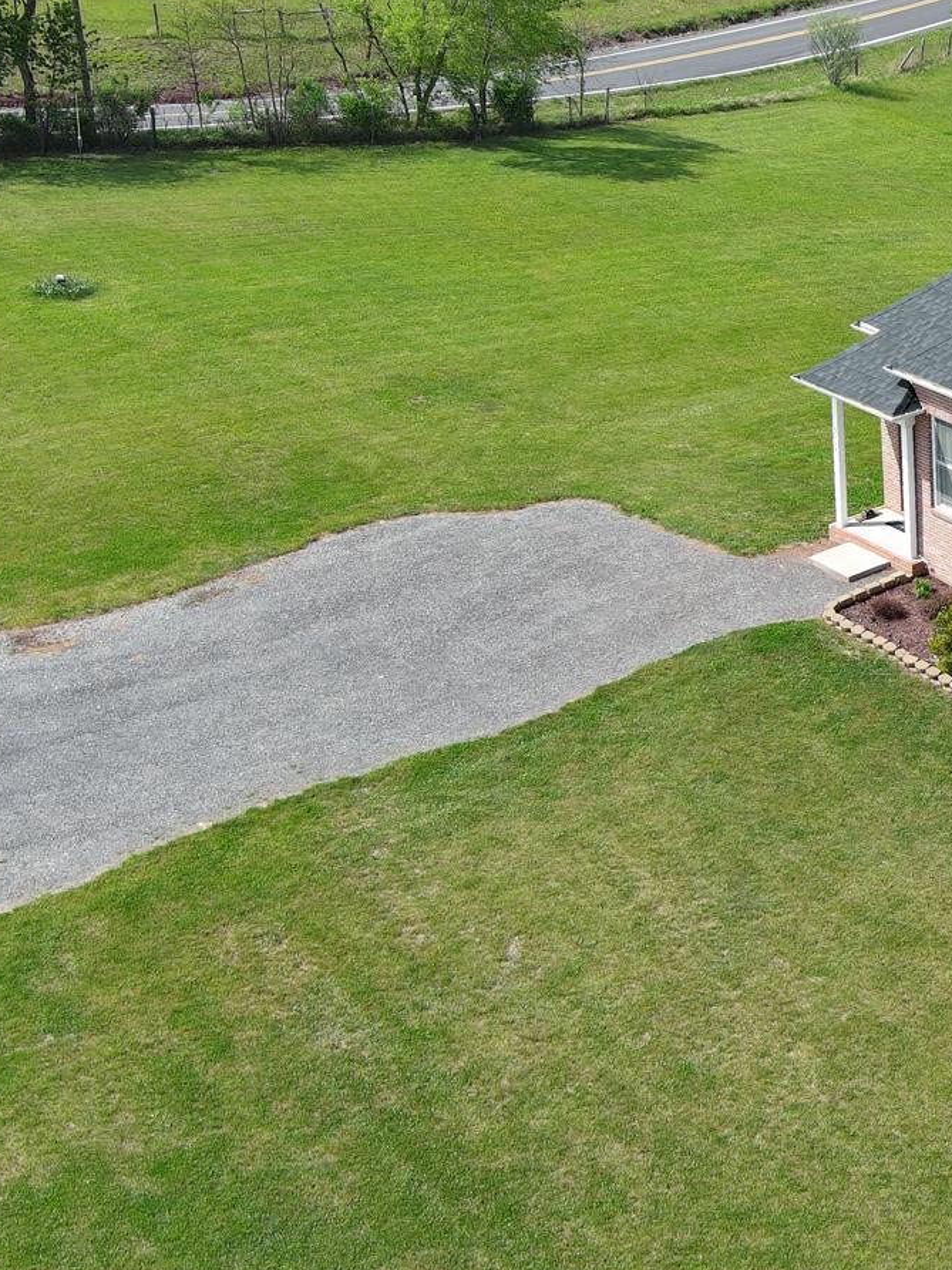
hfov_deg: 20.7
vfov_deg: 30.1
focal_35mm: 64
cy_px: 456
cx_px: 1279
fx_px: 2347
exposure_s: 1/761
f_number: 2.8
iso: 100
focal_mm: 10.57
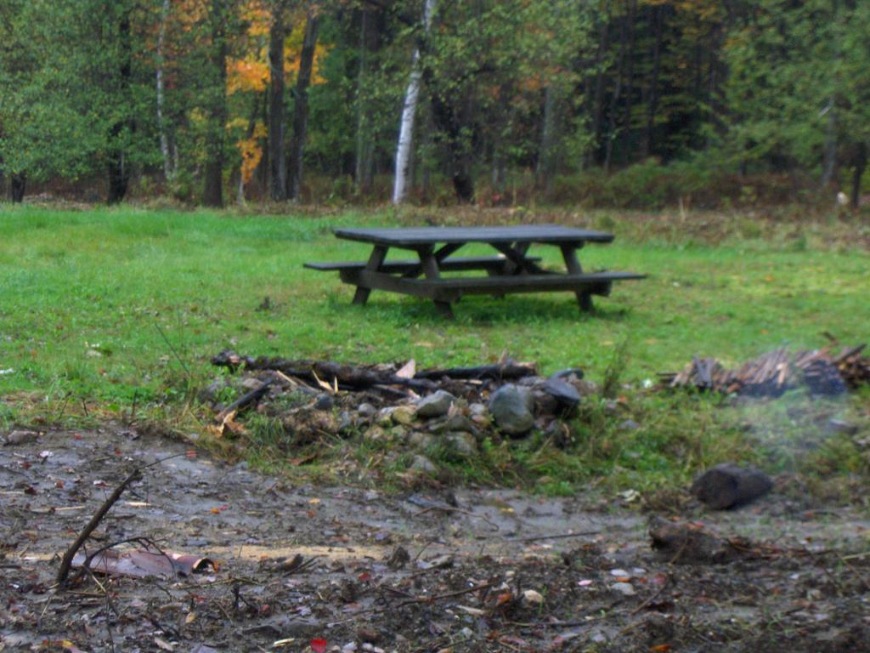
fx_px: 2614
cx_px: 435
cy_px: 326
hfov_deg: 18.9
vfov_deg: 14.2
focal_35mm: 104
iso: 124
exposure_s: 1/125
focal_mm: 22.5
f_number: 5
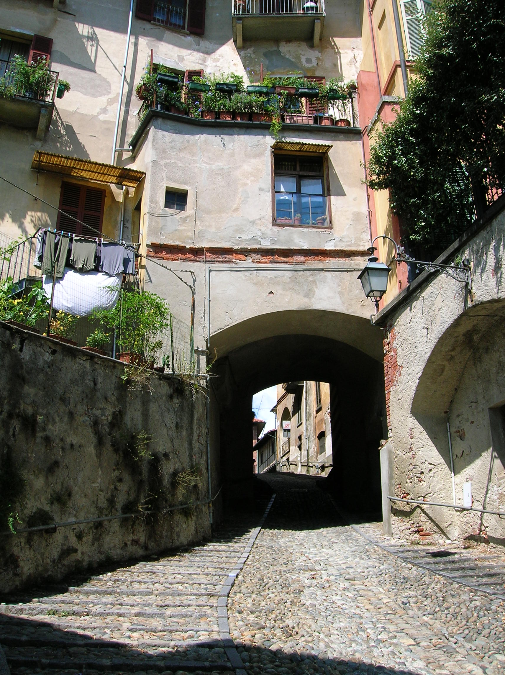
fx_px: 662
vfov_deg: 54.0
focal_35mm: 34
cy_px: 338
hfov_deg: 41.7
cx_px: 252
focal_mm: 5.7
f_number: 4.9
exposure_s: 1/280
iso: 50
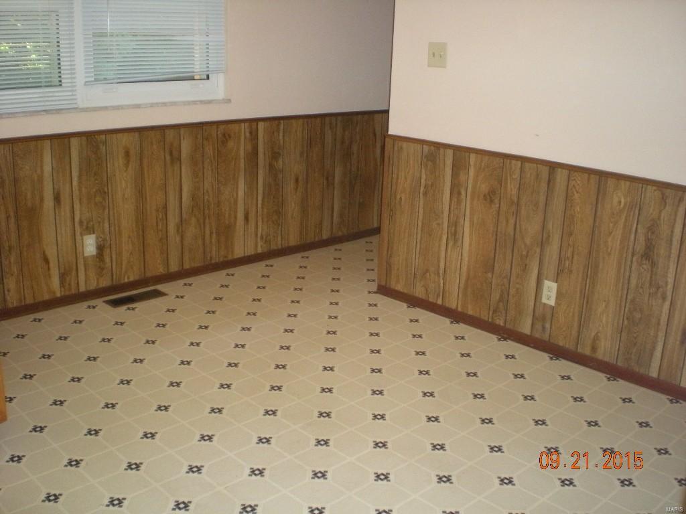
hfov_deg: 49.0
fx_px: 753
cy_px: 257
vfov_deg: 37.7
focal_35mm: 38
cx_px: 343
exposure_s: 1/60
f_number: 3.1
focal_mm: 6.3
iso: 402
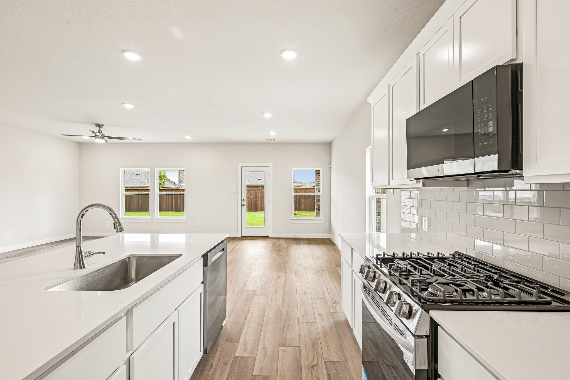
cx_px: 285
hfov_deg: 95.0
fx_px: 261
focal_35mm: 16
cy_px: 190
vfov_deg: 72.0
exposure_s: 1/50
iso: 400
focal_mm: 16.5
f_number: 8
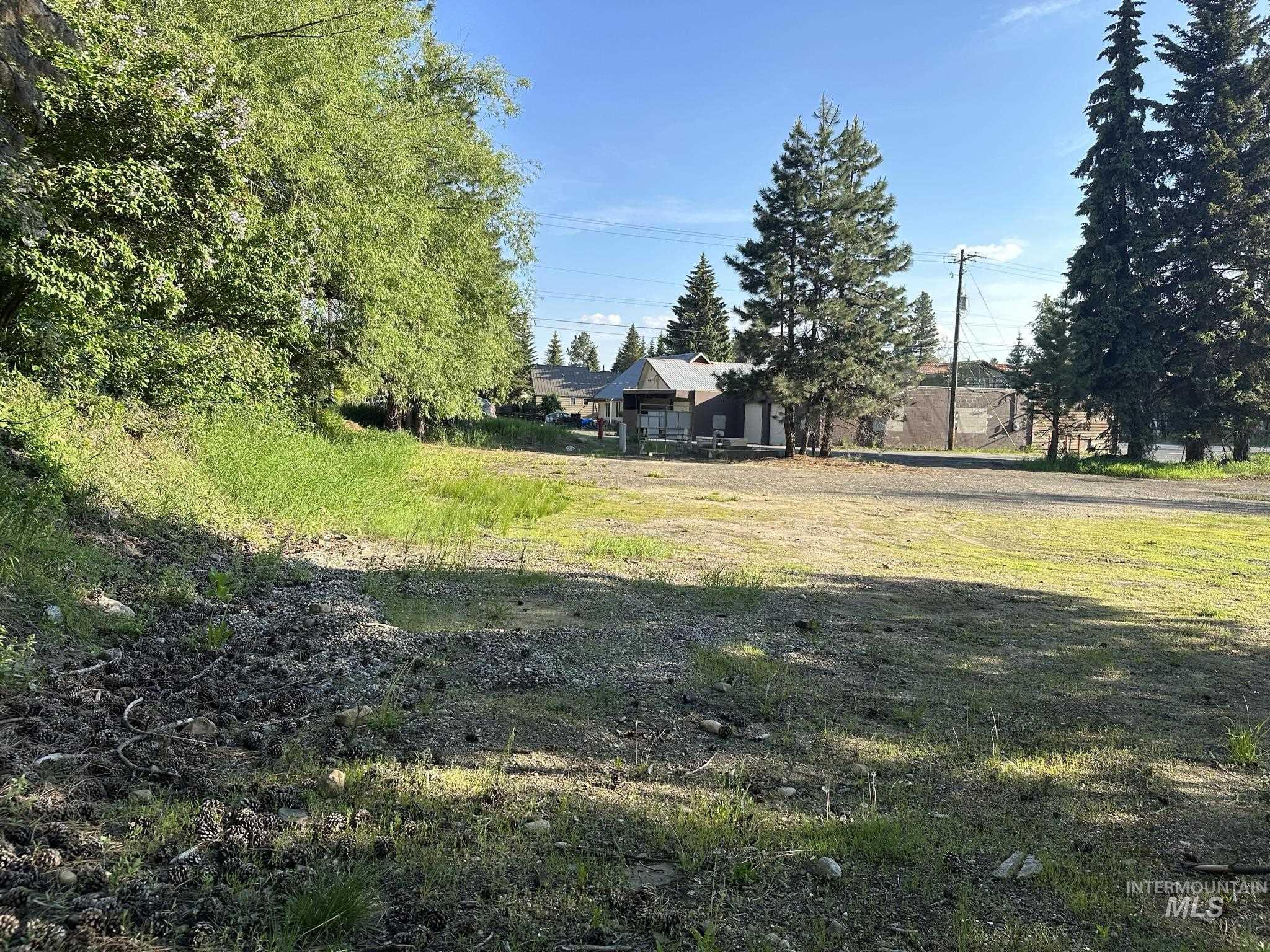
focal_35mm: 24
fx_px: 881
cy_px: 476
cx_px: 635
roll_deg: -2.1
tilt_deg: -4.2
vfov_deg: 56.8
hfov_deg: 71.6
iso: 80
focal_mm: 6.86
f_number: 1.78
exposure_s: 1/1639
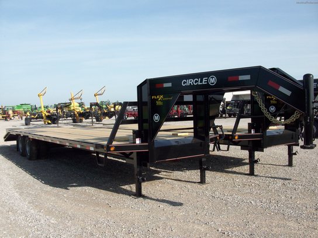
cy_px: 119
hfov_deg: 54.0
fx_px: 312
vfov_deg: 41.8
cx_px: 159
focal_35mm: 34
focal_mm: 5.7
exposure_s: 1/303
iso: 64
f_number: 5.5
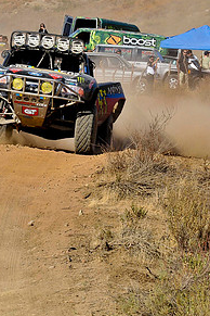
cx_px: 39
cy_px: 148
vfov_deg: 5.2
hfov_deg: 3.5
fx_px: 3482
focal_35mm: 398
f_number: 16
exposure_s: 1/500
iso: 640
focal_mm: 200
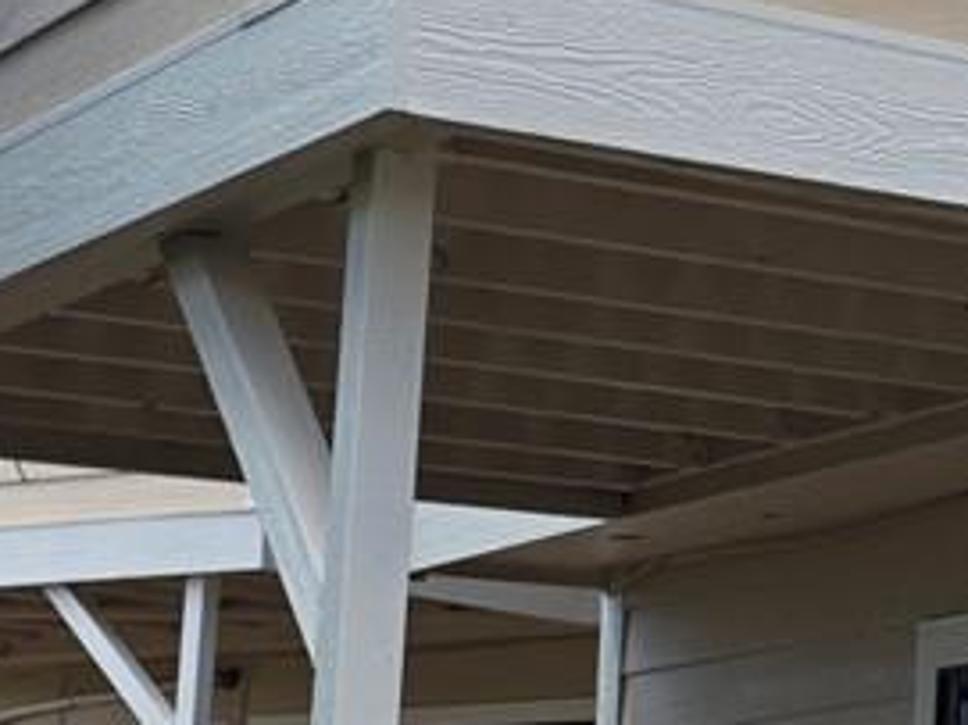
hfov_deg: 13.3
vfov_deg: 10.9
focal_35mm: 136
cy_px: 239
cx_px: 1622
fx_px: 3801
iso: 80
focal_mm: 6.3
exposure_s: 1/2745
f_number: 1.7
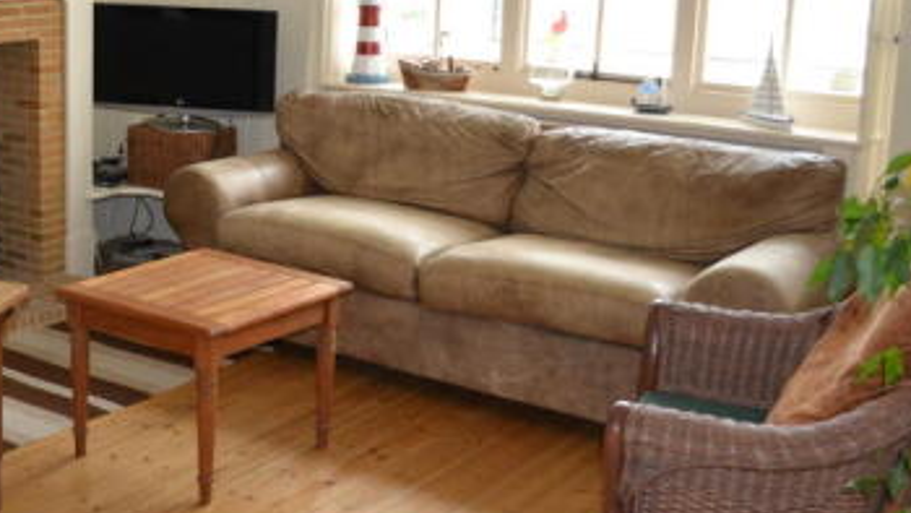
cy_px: 142
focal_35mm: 53
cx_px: 189
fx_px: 1280
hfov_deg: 37.8
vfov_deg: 22.5
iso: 1000
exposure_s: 1/60
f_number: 3.5
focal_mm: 18
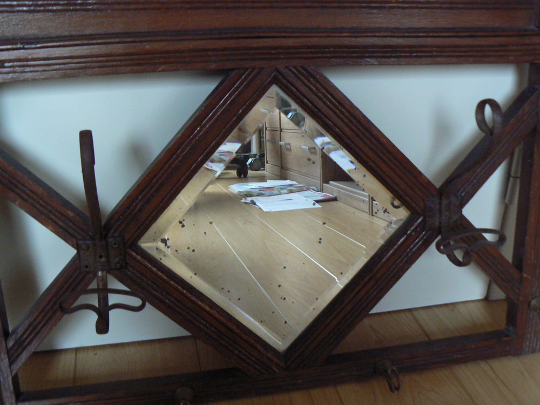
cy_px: 202
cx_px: 270
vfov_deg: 36.0
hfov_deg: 46.8
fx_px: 624
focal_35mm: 40
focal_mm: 6.6
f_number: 2.8
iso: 200
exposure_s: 1/5
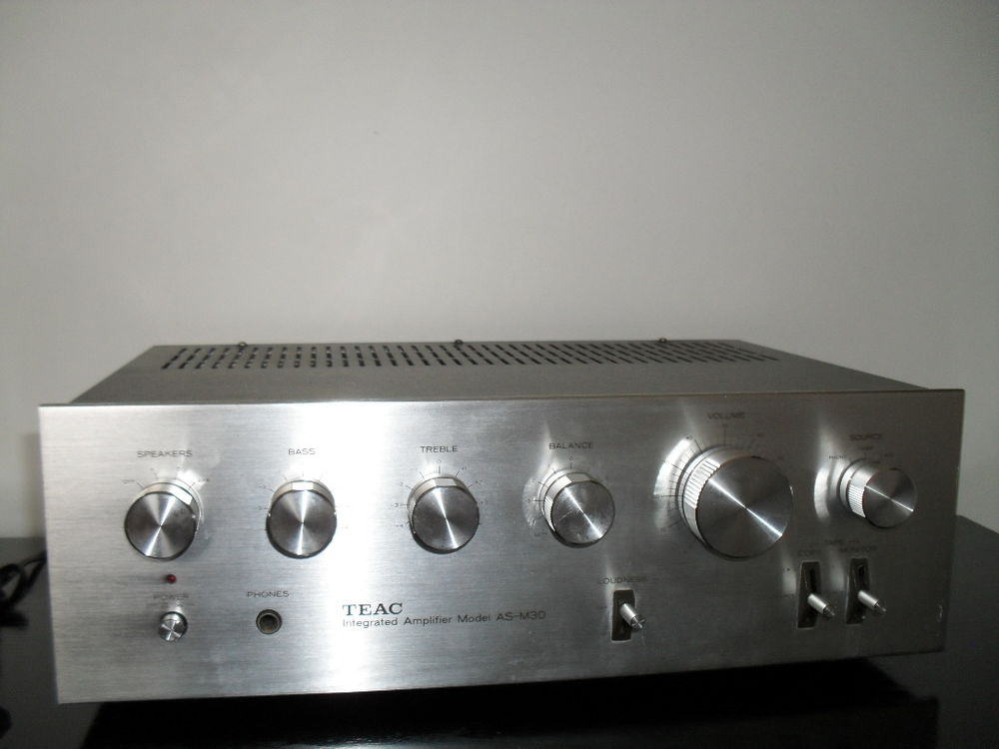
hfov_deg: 52.6
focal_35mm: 35
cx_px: 500
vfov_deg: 40.7
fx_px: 1010
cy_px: 374
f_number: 3.2
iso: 200
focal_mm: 6.3
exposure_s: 1/45
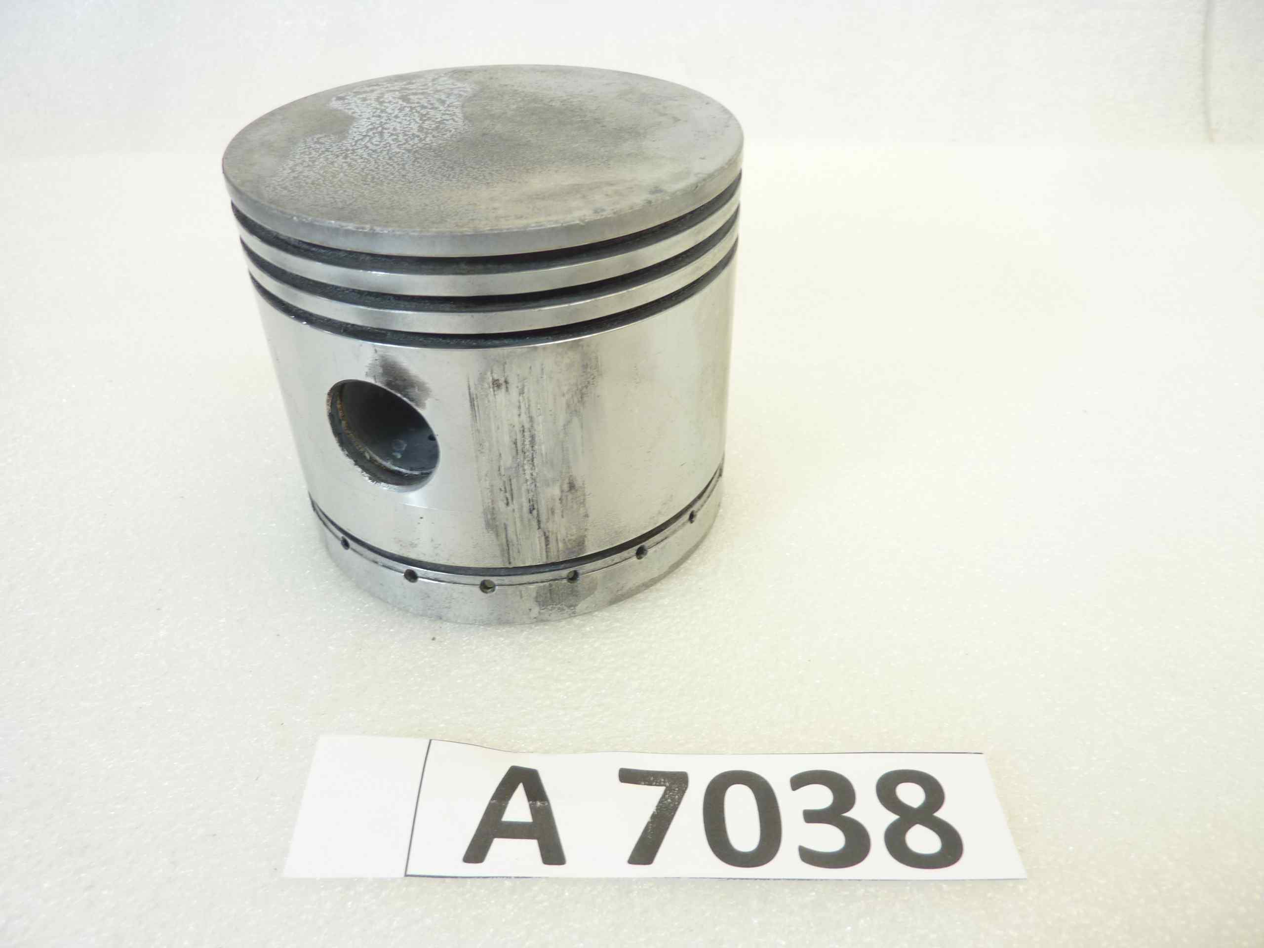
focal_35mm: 25
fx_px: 913
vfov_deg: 54.9
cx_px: 632
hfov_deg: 69.4
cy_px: 474
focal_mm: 4.1
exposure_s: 1/20
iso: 80
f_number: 3.3
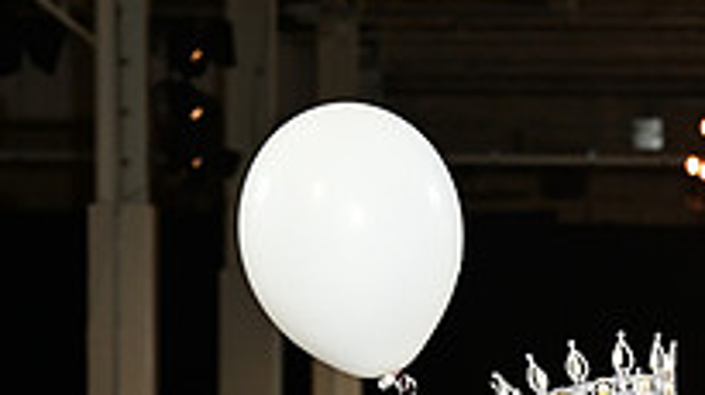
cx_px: 571
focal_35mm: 273
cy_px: 917
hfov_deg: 7.9
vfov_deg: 4.4
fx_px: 5100
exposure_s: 1/125
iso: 1000
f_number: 6.3
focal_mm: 92
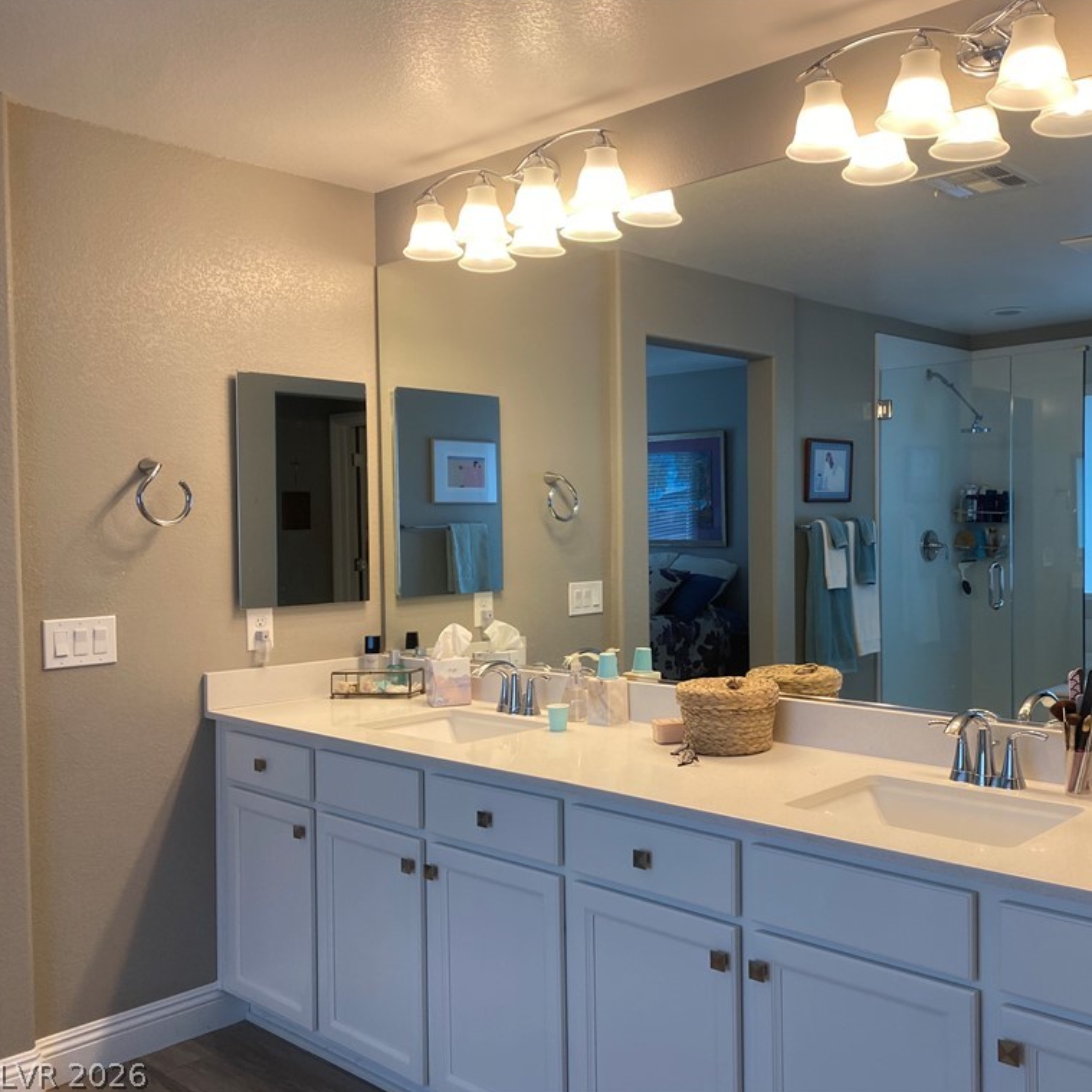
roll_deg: +0.4
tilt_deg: -1.6
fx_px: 1106
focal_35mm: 31
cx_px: 727
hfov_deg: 51.6
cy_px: 547
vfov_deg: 52.5
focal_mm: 4.25
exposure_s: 1/120
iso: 100
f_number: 1.8
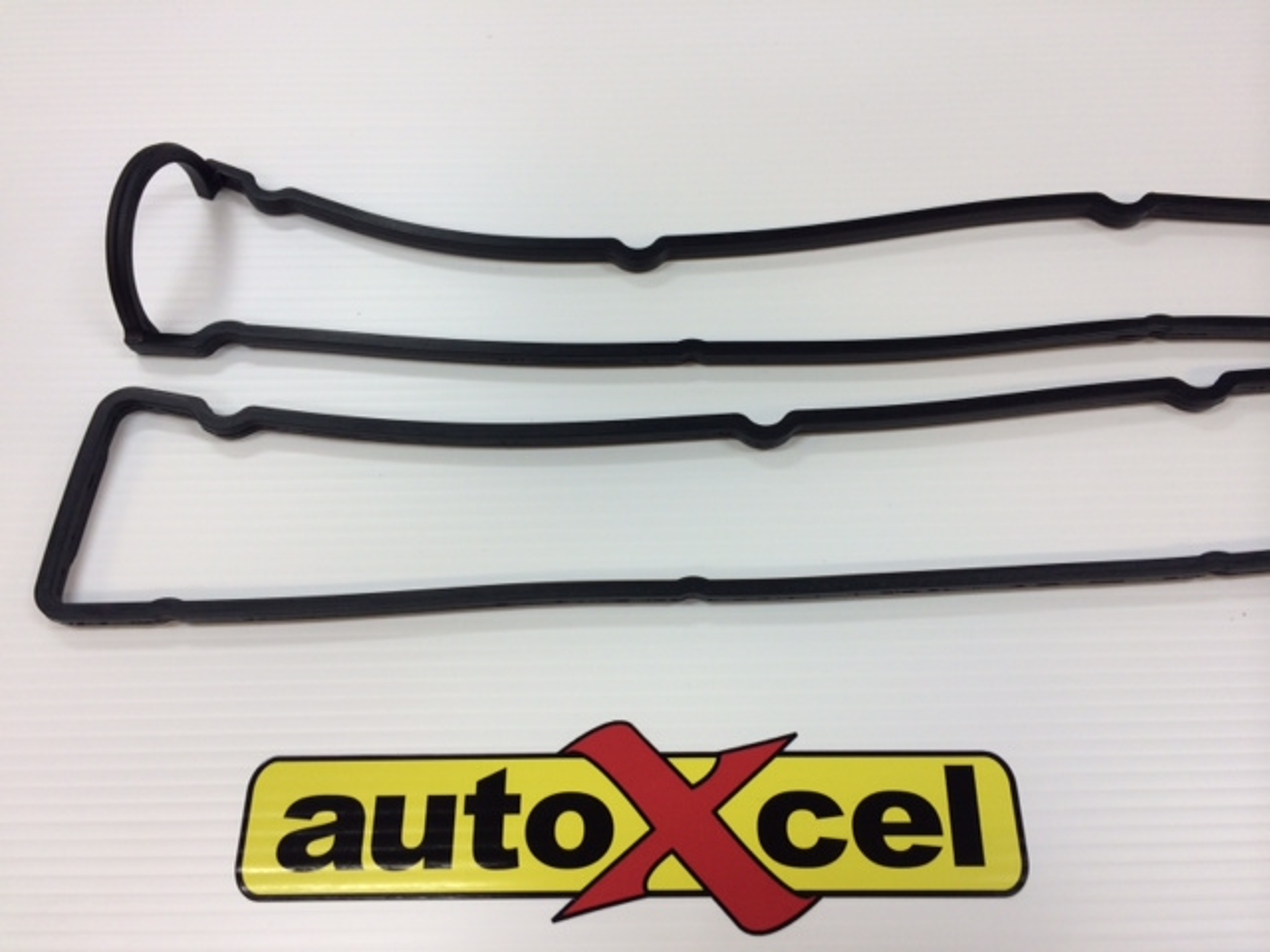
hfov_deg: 60.0
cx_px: 635
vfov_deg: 46.8
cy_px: 476
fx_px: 1101
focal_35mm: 30
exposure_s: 1/50
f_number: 2.2
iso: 50
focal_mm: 4.12
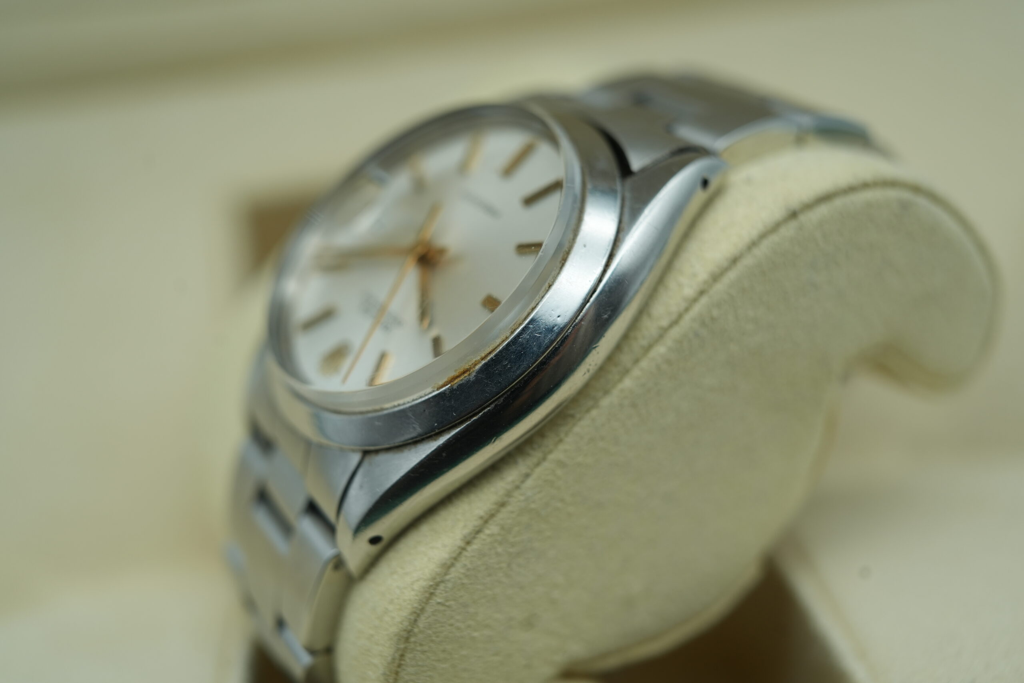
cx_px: 512
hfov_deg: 54.4
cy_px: 342
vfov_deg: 37.9
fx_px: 996
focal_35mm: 35
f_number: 5
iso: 400
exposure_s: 1/250
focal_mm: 35
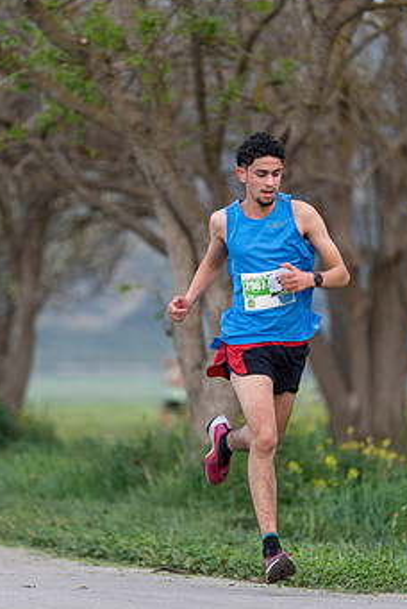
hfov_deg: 5.3
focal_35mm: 261
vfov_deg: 7.9
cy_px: 361
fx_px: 4417
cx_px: 211
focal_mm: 198
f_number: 2.8
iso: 800
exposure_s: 1/400
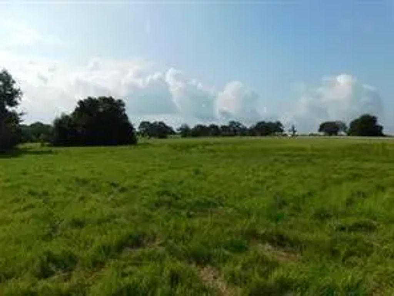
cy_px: 148
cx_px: 197
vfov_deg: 58.9
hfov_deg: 73.9
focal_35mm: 23
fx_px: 262
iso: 125
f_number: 6
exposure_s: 1/1000
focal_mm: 4
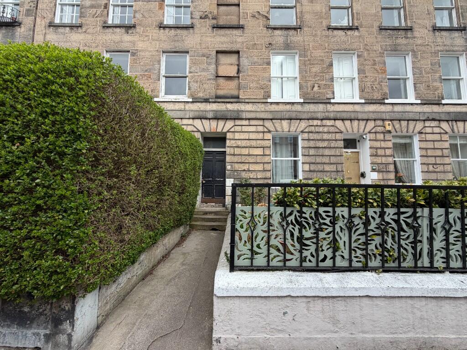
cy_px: 175
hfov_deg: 102.1
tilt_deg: +5.5
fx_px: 189
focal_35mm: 14
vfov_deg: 85.7
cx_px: 234
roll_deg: -0.7
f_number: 2.2
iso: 50
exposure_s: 1/502
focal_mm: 2.22
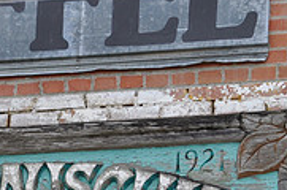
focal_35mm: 269
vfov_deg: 5.1
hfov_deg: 7.7
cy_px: 246
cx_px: 67
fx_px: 2141
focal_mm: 56
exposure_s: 1/200
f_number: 7.1
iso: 200
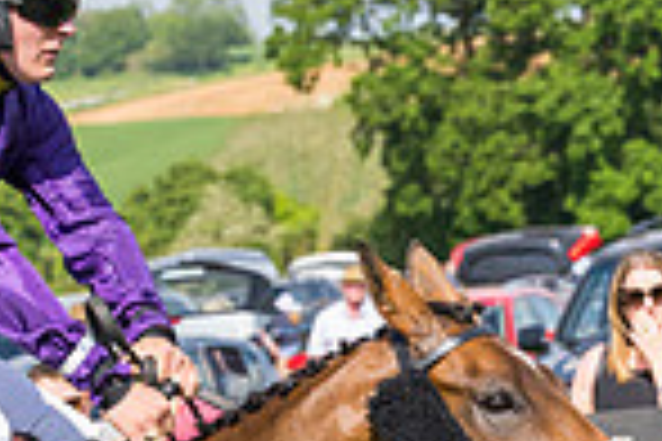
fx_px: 5921
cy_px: 513
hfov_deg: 6.4
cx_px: -42
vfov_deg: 4.3
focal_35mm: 322
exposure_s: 1/2000
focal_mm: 70
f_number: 5
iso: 400
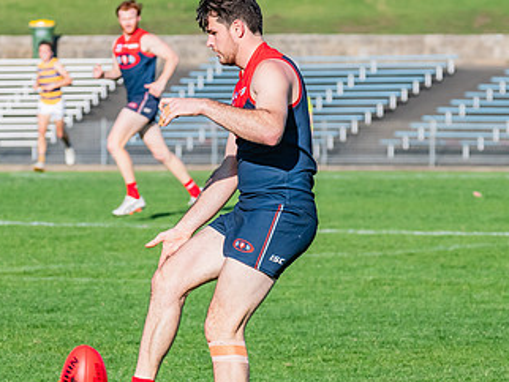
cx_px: 191
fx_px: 6666
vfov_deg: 3.3
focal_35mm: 453
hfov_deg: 4.4
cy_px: 251
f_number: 10
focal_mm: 220
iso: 800
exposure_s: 1/1600
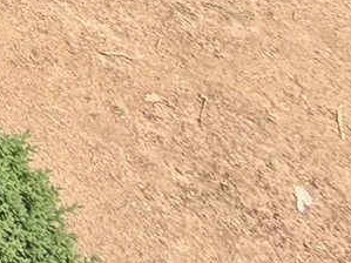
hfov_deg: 12.4
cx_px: -636
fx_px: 912
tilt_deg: -27.3
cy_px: -477
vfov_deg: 11.4
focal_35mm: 90
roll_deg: -2.0
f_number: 2.2
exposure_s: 1/202
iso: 40
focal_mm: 2.22
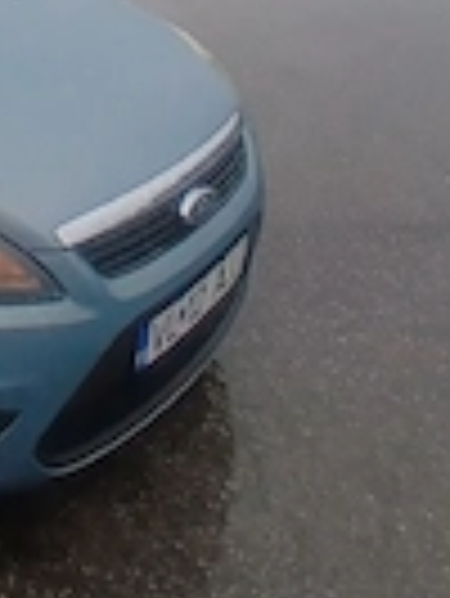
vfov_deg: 32.3
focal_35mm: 51
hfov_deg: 25.6
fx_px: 883
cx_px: -94
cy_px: -81
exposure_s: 1/294
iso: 50
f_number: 2.2
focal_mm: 1.4
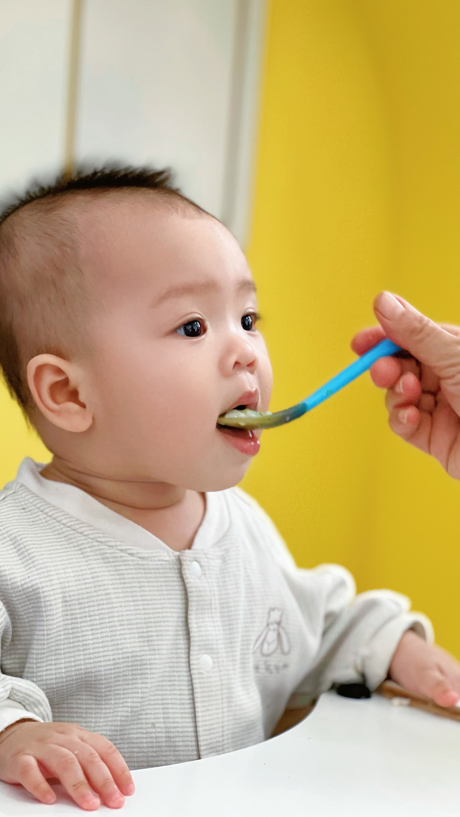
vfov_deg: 25.3
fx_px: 1822
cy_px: 408
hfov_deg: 14.4
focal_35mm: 84
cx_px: 236
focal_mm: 9
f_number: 2.8
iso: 250
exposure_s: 1/72
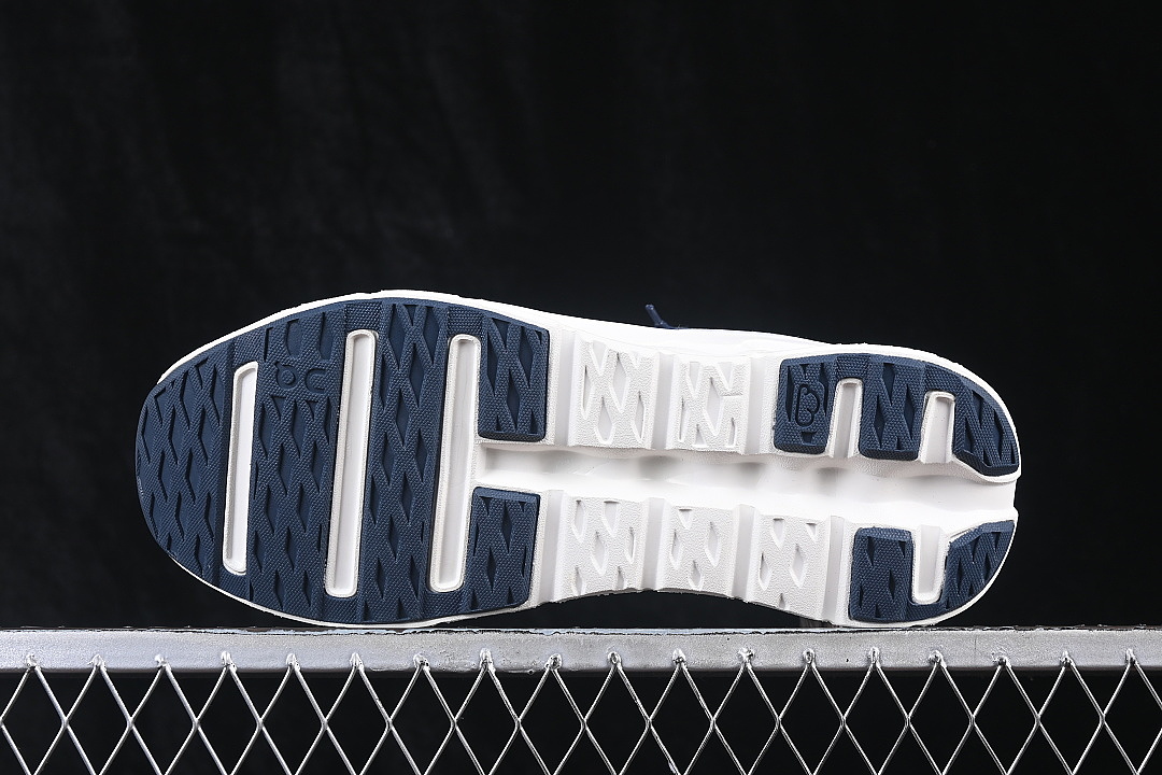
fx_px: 2421
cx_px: 581
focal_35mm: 75
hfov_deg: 27.0
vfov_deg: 18.2
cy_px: 388
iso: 160
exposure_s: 1/80
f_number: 7.1
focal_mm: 50
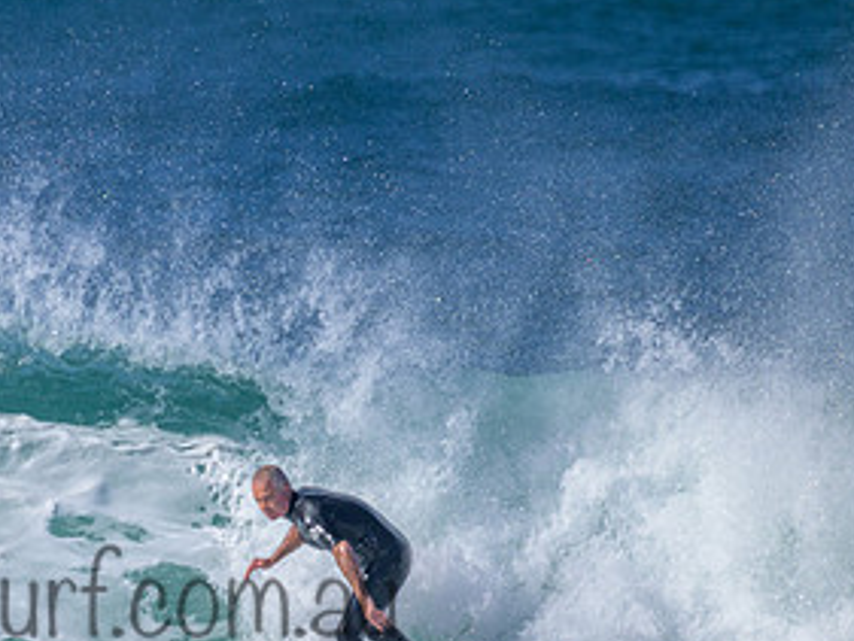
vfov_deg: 0.9
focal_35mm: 1587
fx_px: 39169
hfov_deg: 1.2
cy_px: 567
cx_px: 76
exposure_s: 1/2000
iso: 800
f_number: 11
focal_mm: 800
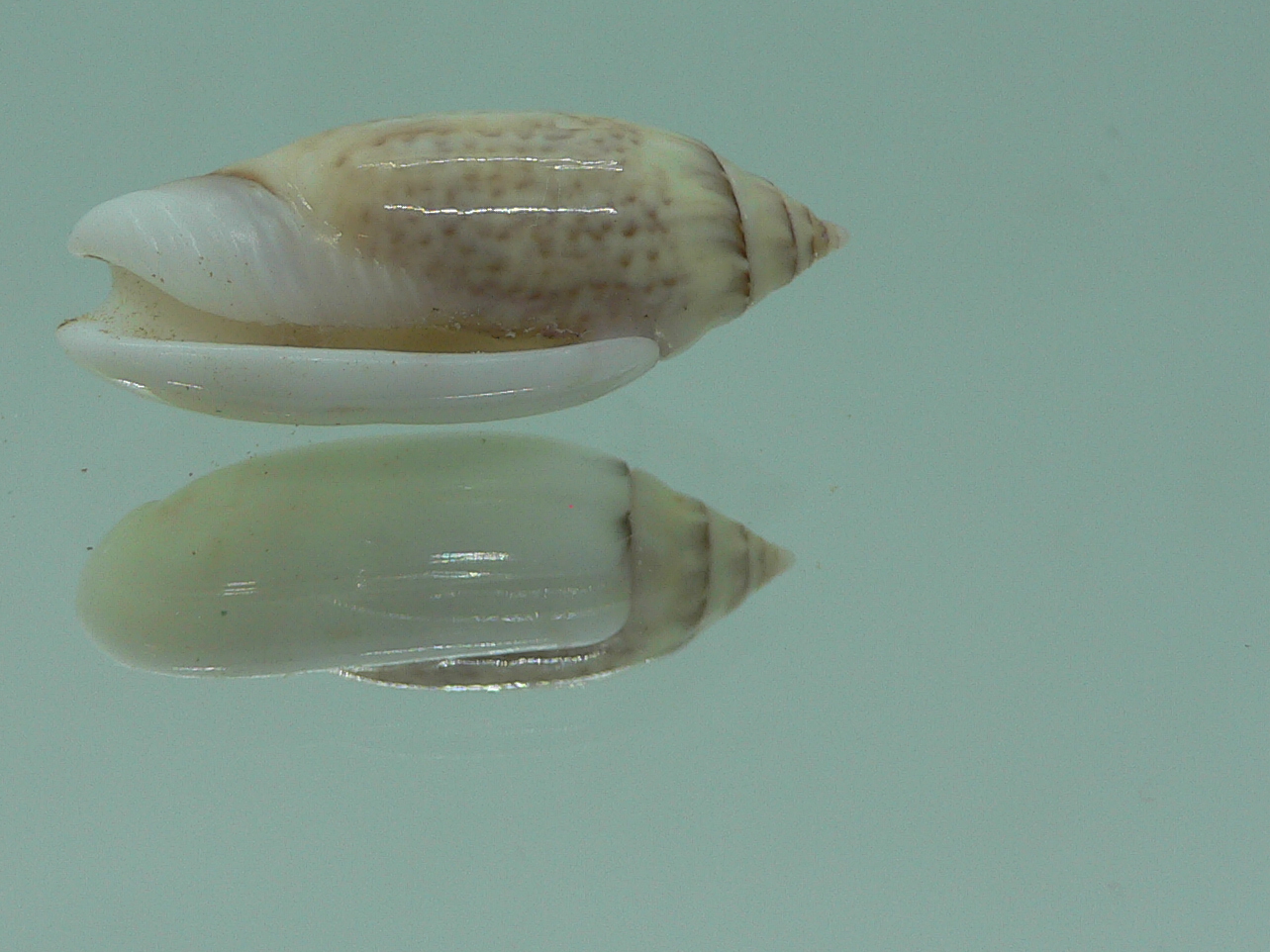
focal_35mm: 55
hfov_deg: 34.7
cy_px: 359
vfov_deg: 26.5
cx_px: 459
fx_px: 2018
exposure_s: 1/80
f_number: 2.8
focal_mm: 4.6
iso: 80
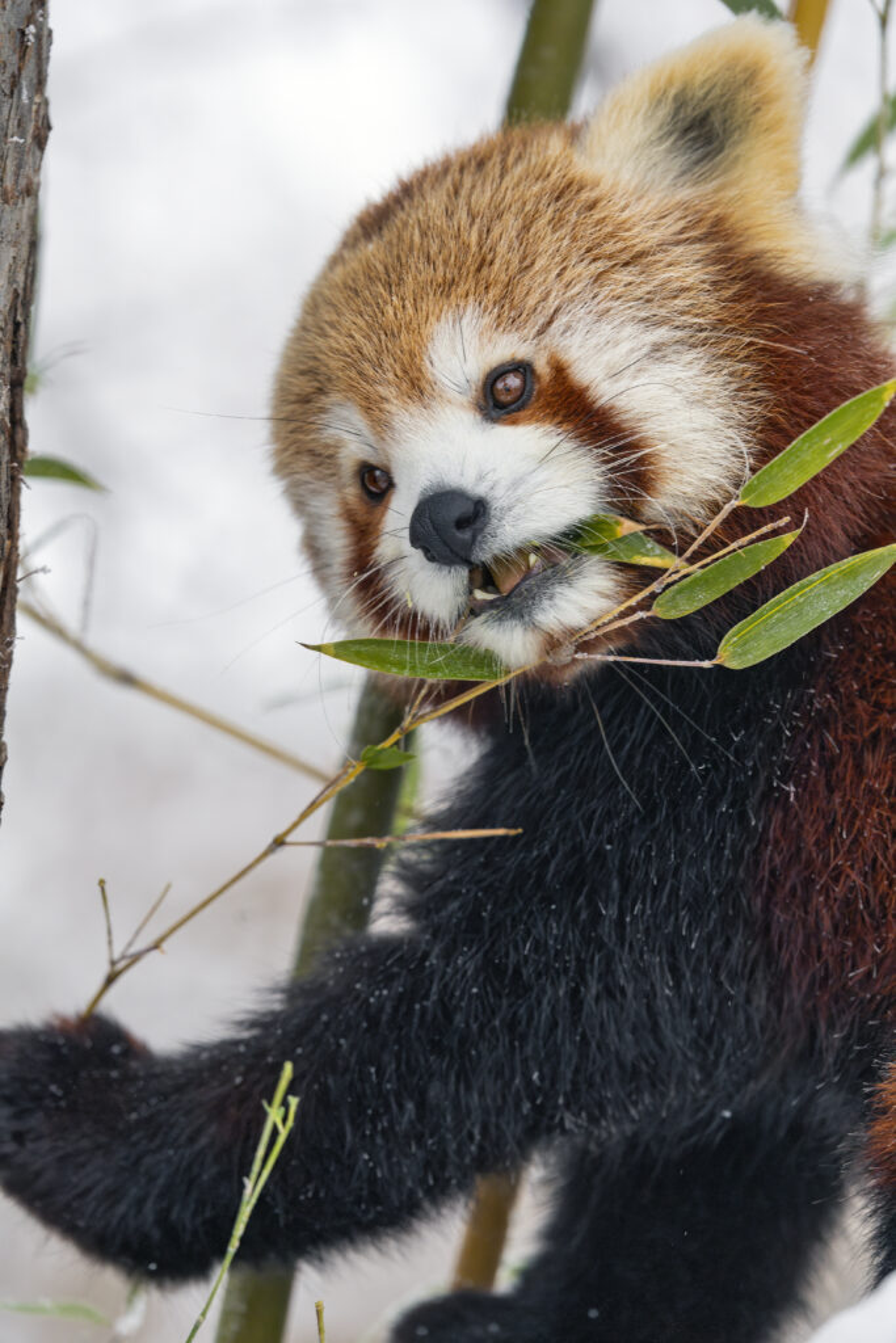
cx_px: 448
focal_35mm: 250
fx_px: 9329
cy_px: 672
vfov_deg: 8.2
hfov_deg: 5.5
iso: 2500
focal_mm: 250
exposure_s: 1/500
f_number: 5.6
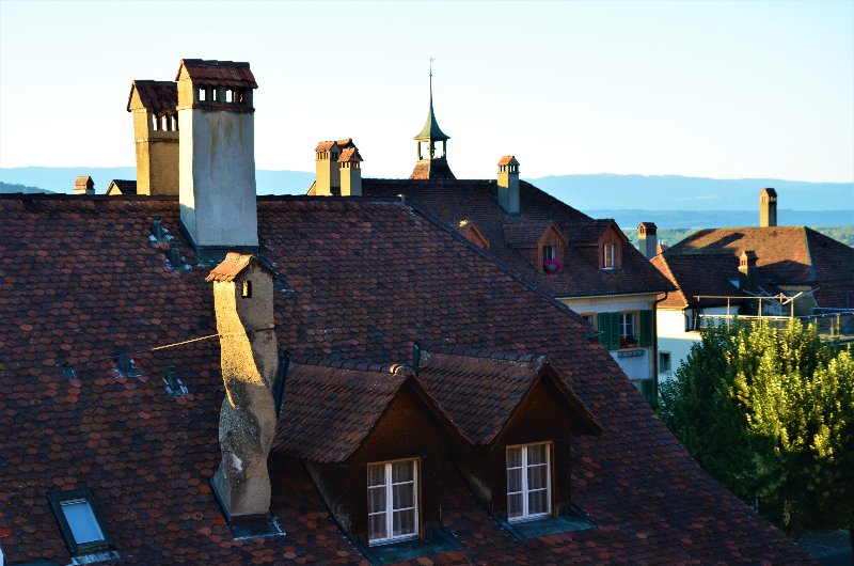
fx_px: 1492
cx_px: 427
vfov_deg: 21.5
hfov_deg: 32.0
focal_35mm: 63
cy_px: 283
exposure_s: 1/100
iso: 400
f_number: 9
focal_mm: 42
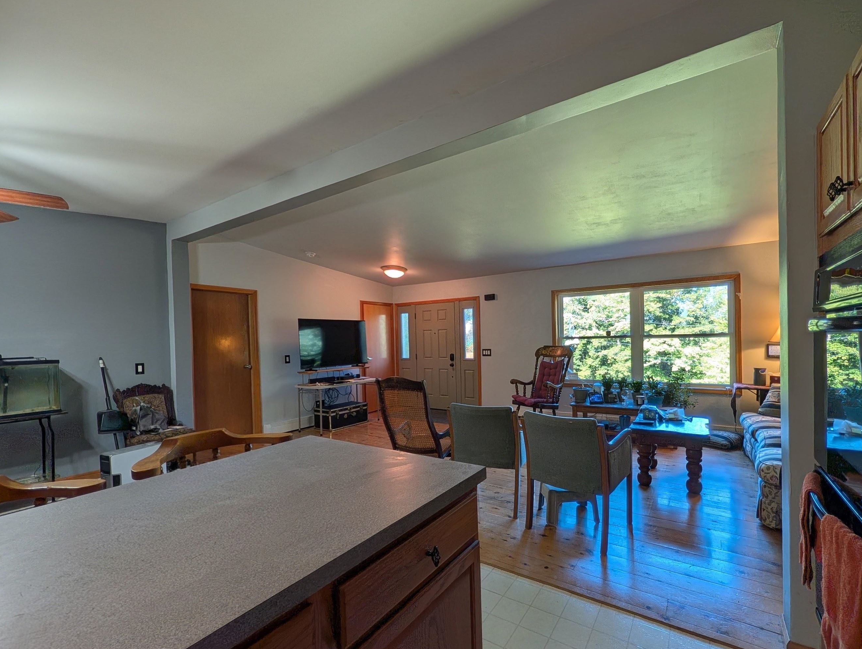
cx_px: 459
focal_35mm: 14
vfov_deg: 85.7
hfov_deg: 101.8
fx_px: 349
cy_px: 344
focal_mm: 2.02
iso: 69
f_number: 1.7
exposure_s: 1/120
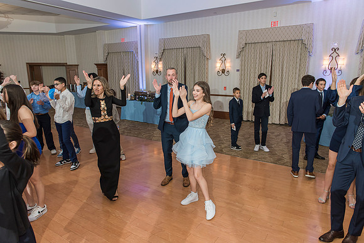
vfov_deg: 53.2
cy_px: 122
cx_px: 182
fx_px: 243
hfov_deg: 73.7
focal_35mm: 24
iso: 1000
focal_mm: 24
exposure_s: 1/100
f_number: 4
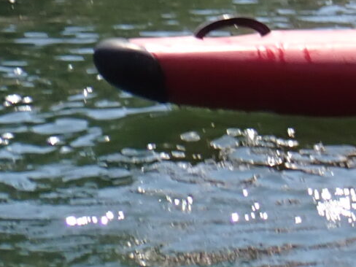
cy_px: -274
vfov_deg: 8.4
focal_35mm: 168
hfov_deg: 11.0
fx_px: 1728
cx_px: 648
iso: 100
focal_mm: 5.79
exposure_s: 1/640
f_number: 3.2
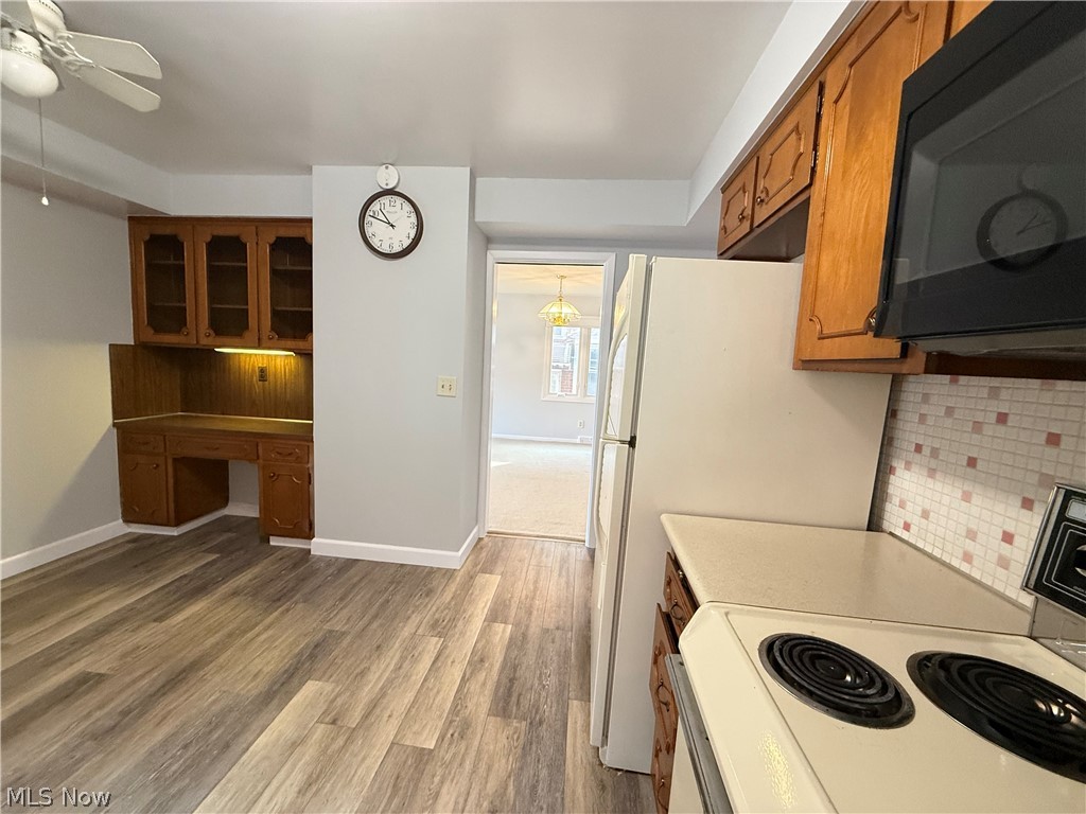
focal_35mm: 14
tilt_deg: -5.9
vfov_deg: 85.7
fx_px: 439
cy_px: 407
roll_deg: -3.5
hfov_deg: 102.1
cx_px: 543
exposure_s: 1/60
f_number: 2.2
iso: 500
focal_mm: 2.22
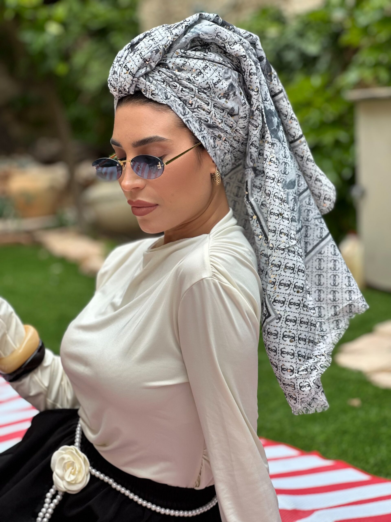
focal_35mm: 77
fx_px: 1160
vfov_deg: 25.3
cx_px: 196
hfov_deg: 19.1
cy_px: 261
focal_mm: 9
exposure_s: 1/133
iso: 20
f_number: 2.8
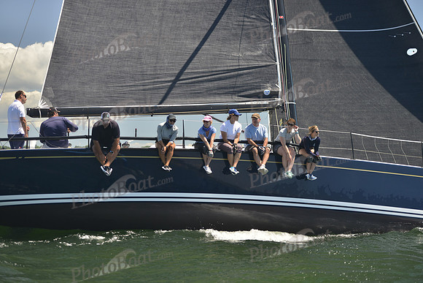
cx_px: 212
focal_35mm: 82
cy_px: 142
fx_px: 964
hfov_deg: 24.8
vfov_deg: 16.7
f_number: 2.8
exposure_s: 1/1250
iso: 280
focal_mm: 82
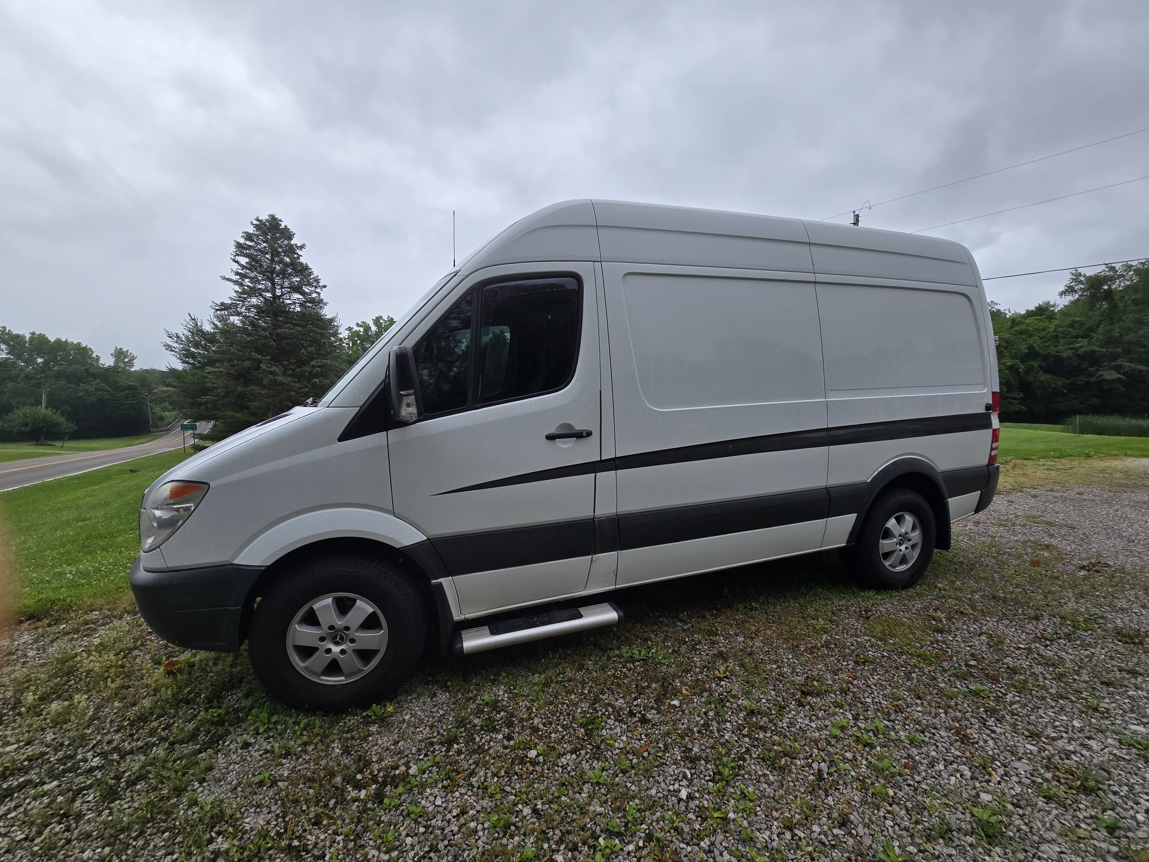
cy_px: 431
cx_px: 574
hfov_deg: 106.2
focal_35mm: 13
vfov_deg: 89.9
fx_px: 432
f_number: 2.2
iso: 50
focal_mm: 2.2
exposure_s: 1/970
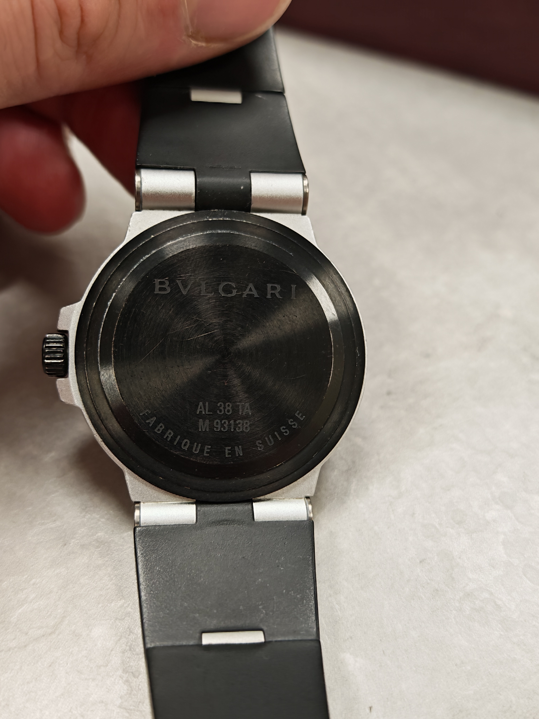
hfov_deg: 38.7
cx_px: 270
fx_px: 768
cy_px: 360
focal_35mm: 37
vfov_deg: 50.1
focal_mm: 6.83
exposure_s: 1/100
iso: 125
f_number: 2
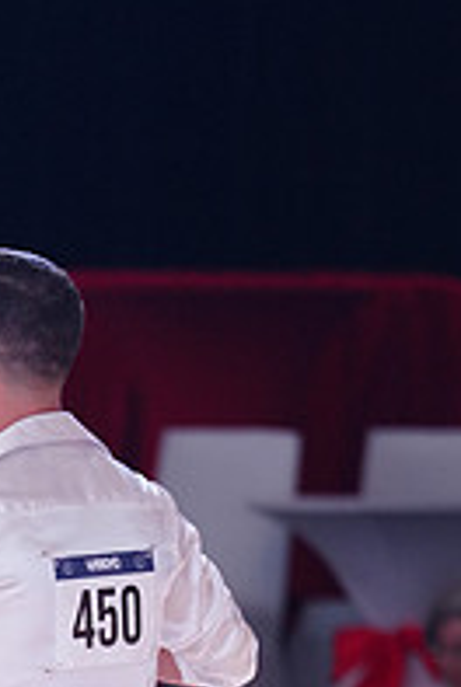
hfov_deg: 2.6
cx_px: -107
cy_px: 921
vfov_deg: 3.9
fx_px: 10125
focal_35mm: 529
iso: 1250
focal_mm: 180
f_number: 2.8
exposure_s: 1/400
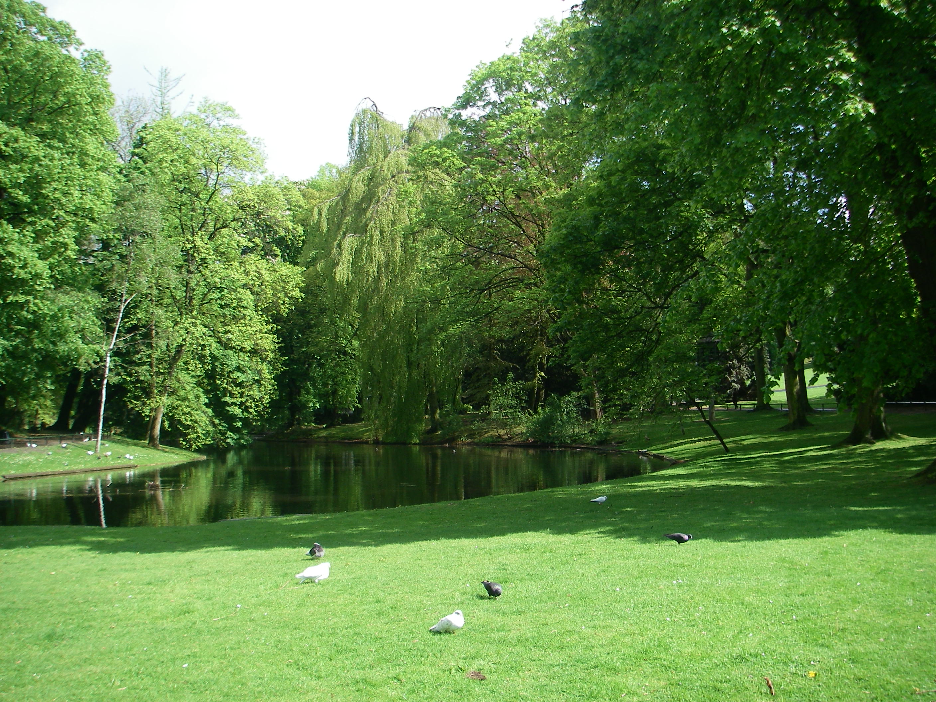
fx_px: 1028
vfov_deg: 37.7
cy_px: 351
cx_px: 468
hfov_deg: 49.0
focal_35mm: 38
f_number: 3.3
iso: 64
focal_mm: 6.3
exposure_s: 1/250
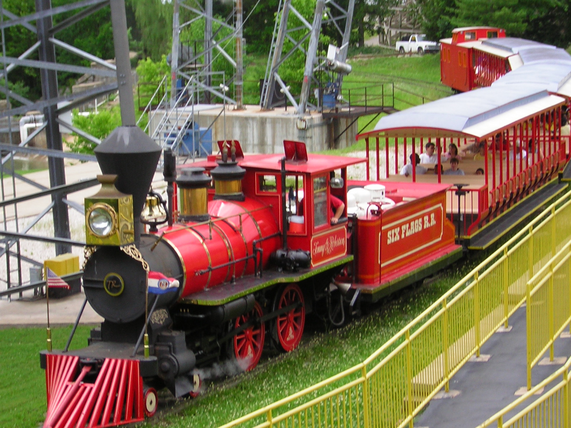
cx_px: 286
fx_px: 1781
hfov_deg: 18.2
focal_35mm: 108
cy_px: 214
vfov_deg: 13.7
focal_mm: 14.1
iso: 50
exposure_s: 1/128
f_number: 4.7
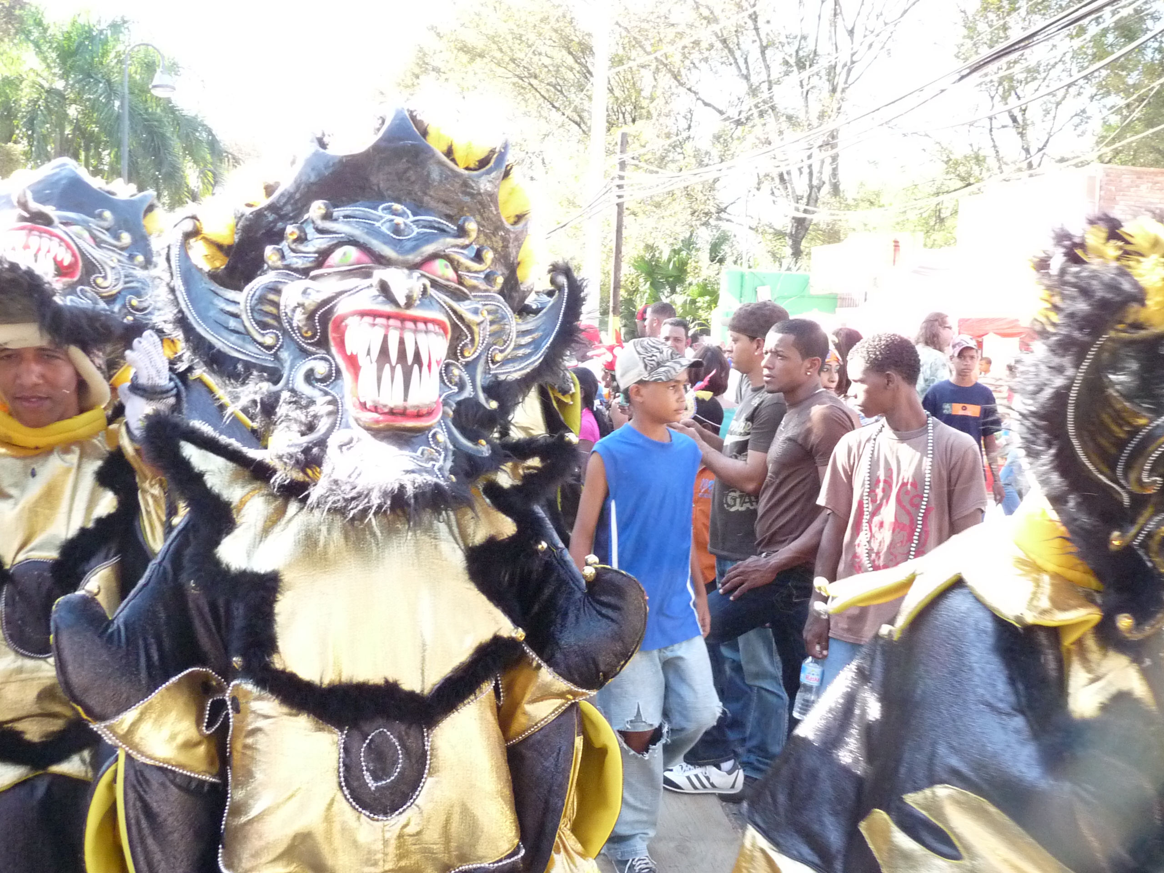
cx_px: 582
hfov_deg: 54.0
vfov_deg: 41.8
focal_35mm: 34
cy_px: 436
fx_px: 1143
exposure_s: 1/250
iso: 400
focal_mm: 4.8
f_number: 2.8
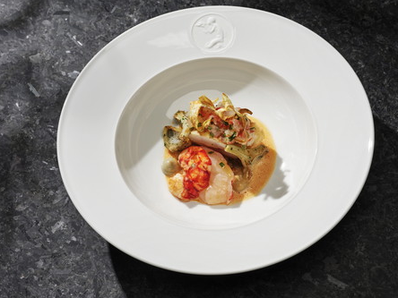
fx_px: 1230
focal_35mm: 107
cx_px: 192
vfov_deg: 13.8
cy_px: 159
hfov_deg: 18.4
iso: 100
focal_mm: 120
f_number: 13
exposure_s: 1/125
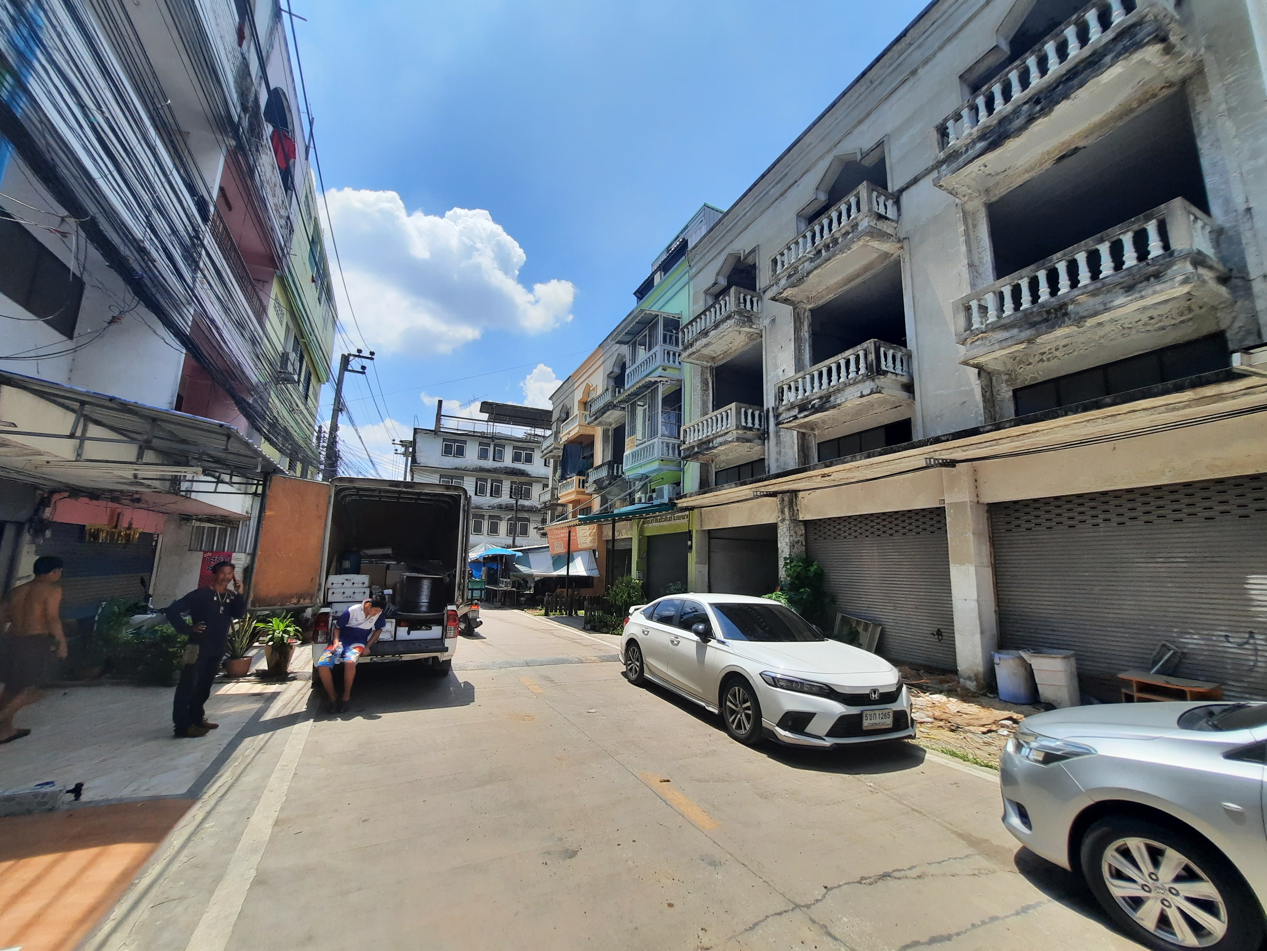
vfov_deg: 89.9
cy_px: 476
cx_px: 634
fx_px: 476
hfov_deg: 106.2
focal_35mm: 13
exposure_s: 1/1495
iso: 40
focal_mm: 1.74
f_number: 2.2
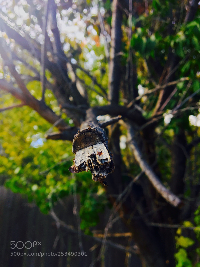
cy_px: 134
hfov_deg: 48.2
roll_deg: -1.8
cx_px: 100
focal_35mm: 29
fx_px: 223
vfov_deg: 61.7
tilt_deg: +13.6
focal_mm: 4.15
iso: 25
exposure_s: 1/120
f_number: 2.2
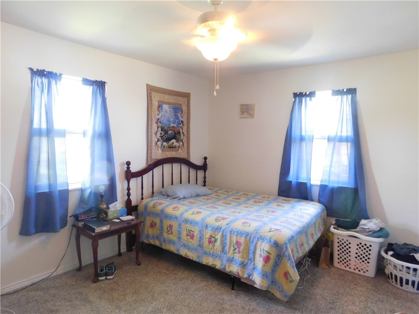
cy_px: 157
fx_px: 278
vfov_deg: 58.9
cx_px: 210
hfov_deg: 73.9
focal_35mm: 23
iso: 400
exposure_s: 1/8
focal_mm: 4
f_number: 3
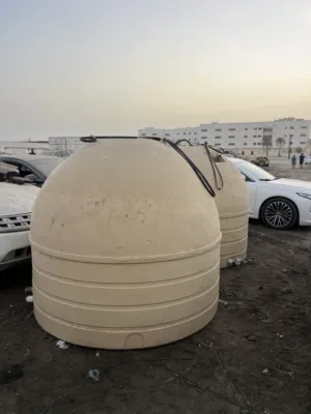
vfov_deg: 67.3
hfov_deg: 53.1
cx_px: 156
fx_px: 311
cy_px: 207
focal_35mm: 26
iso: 64
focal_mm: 5.7
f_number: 1.5
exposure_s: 1/121
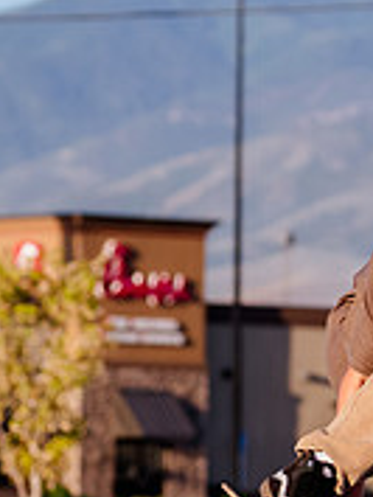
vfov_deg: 4.3
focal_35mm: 463
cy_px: 448
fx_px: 6644
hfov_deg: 3.2
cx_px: 182
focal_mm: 98
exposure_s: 1/2500
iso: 800
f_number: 3.5
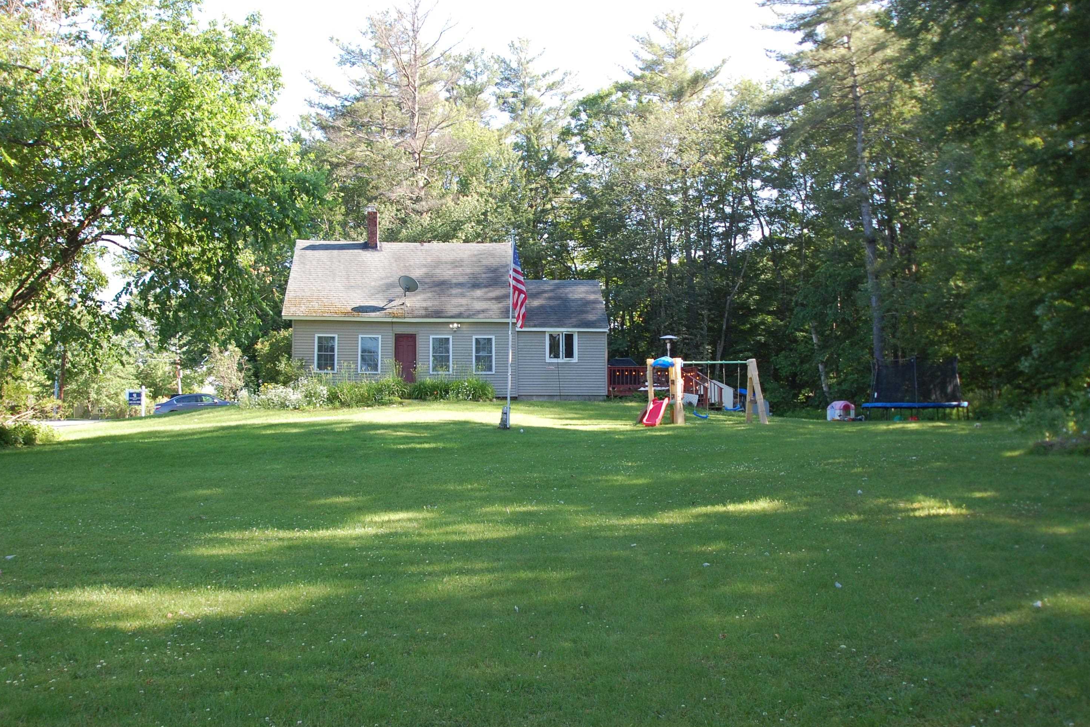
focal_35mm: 37
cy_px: 362
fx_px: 1120
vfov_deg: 35.9
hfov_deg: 51.9
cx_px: 535
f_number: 5.6
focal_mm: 24
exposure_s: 1/125
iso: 280
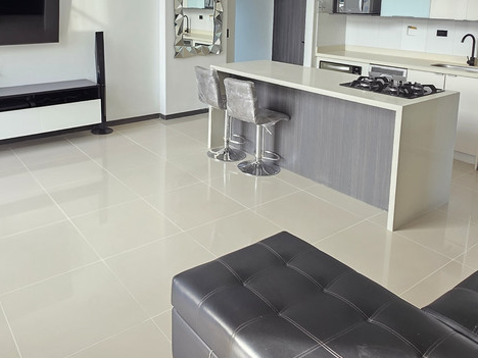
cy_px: 86
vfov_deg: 45.1
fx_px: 414
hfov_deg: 59.6
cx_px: 196
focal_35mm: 30
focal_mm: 2.2
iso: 125
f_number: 1.9
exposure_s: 1/120
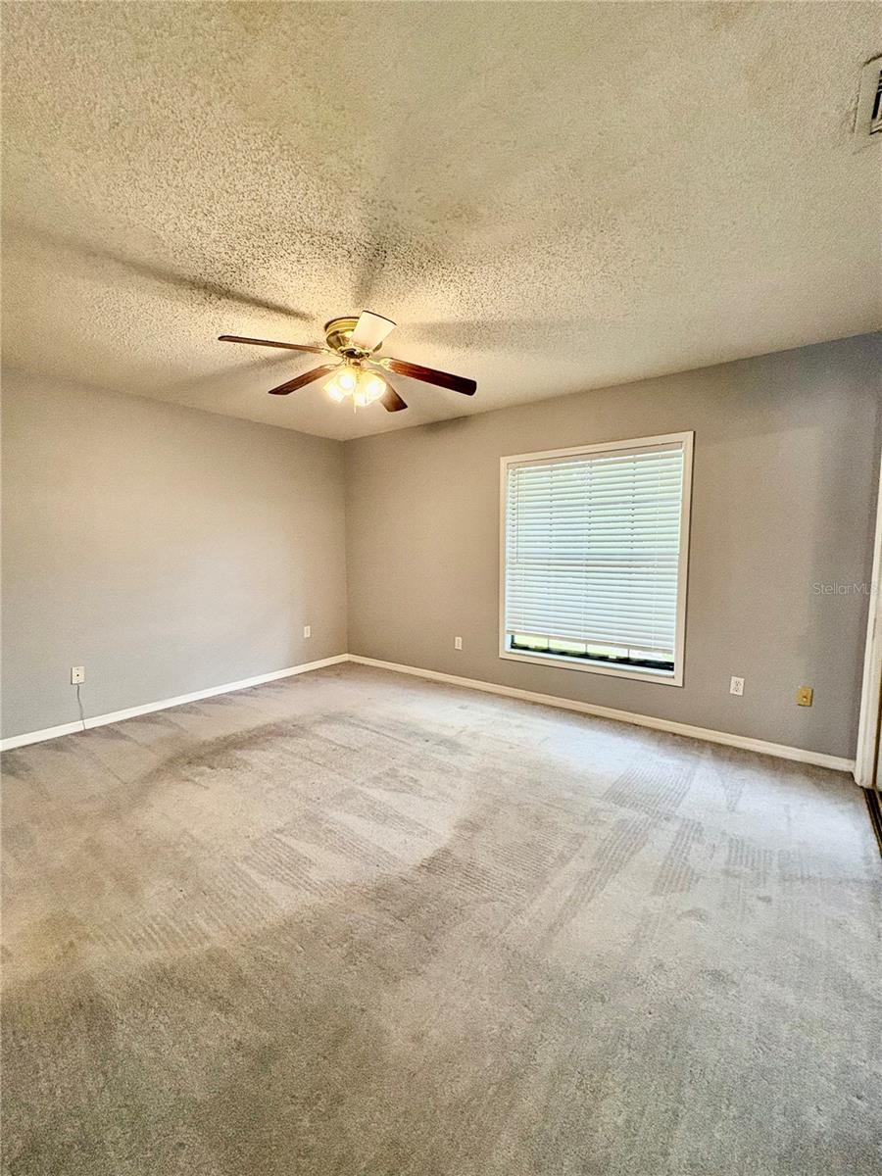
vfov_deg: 102.1
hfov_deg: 85.7
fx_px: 476
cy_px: 588
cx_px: 441
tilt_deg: -3.6
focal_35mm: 14
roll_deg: -0.6
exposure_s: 1/120
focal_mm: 2.22
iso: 320
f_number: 2.2
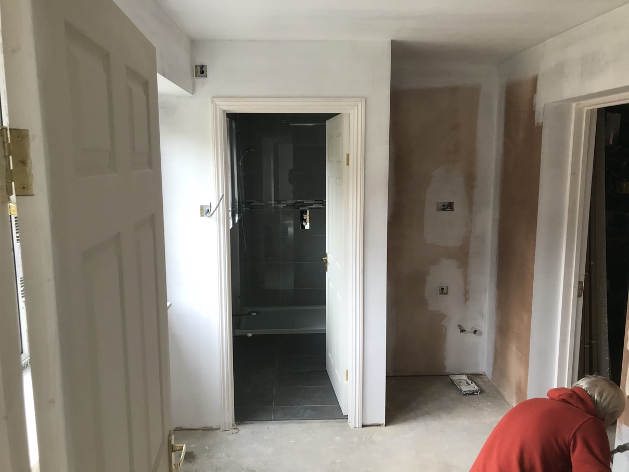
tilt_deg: -8.0
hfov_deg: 63.4
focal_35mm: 28
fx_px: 509
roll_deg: -0.4
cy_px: 236
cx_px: 314
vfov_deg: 49.8
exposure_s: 1/50
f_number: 1.8
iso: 25
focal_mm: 3.99
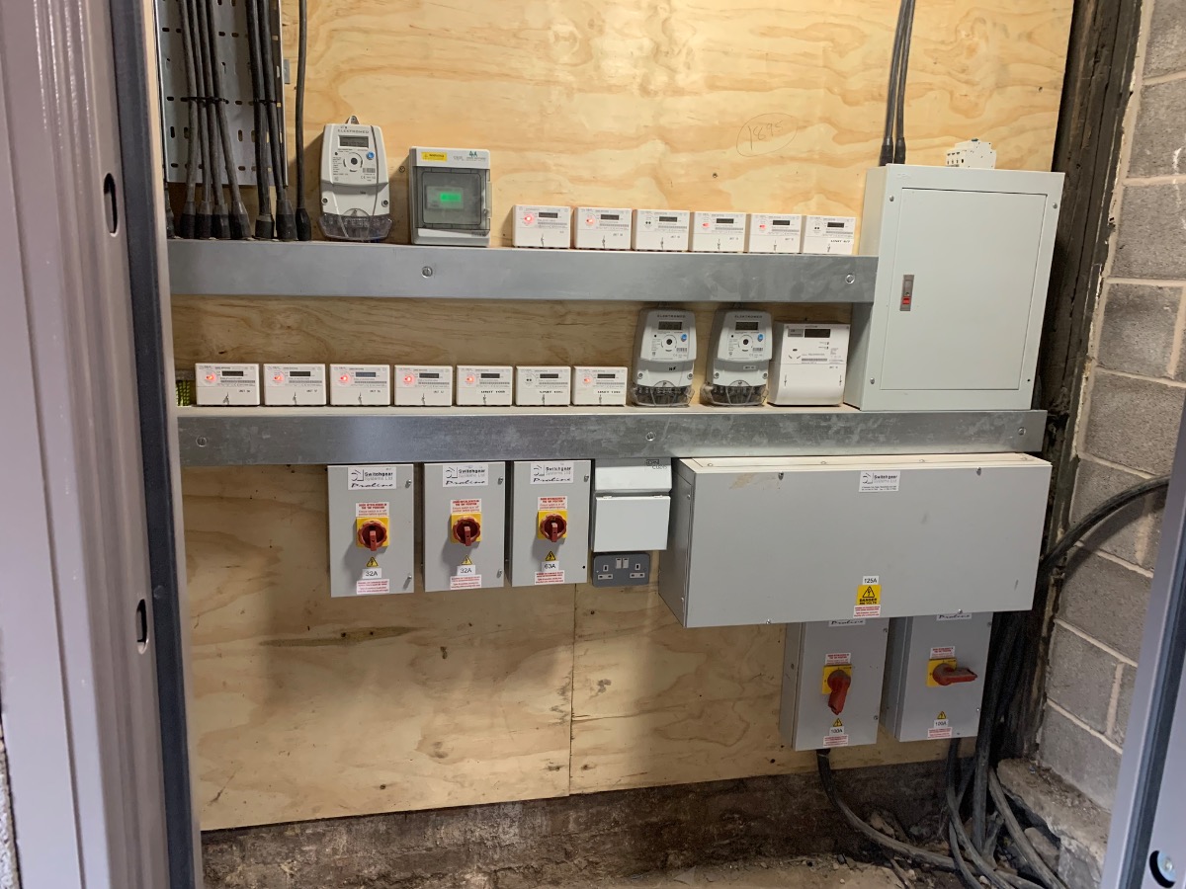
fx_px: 891
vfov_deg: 53.1
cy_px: 444
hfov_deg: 67.3
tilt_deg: -13.7
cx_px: 593
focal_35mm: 26
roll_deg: -1.3
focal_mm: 4.25
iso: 250
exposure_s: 1/50
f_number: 1.8
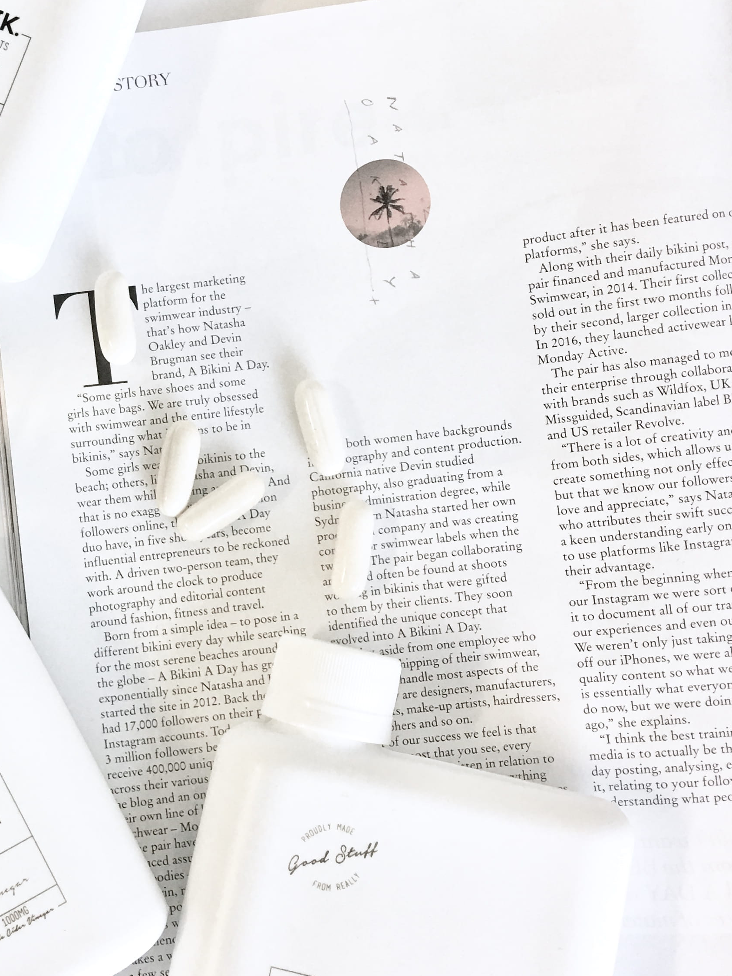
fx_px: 1467
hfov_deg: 27.1
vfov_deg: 36.8
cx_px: 89
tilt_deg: -85.5
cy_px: 450
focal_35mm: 52
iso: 40
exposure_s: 1/33
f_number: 2.2
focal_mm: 4.15
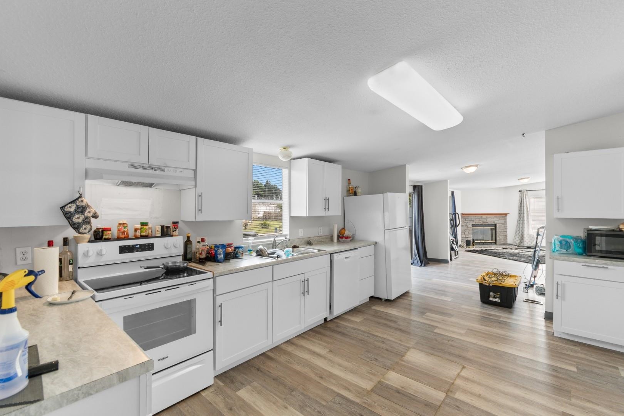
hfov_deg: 100.4
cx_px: 312
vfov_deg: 77.3
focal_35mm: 15
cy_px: 208
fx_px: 260
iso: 100
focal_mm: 10
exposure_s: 1/10
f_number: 4.5
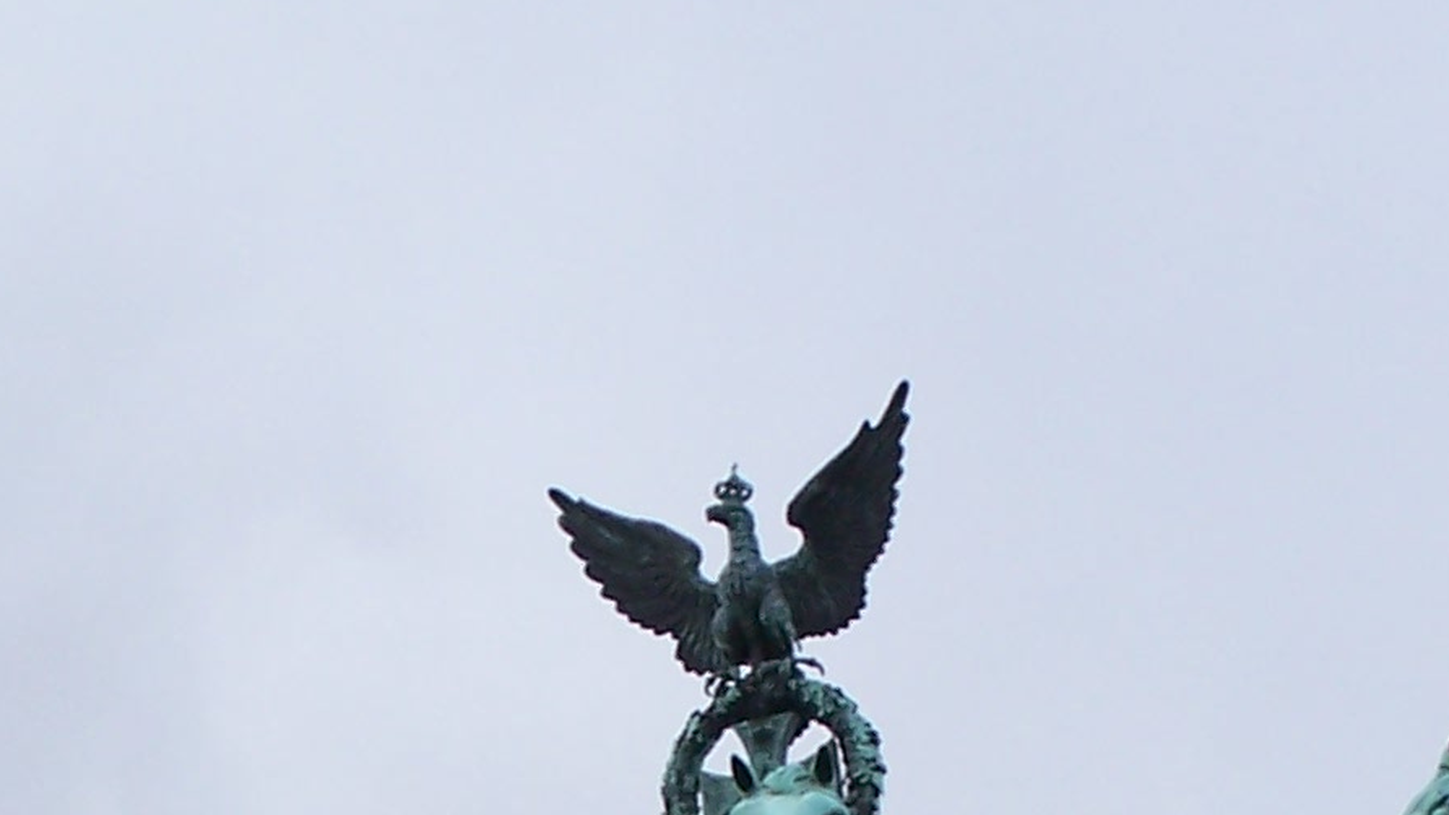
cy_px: 1424
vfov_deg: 4.7
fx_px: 9914
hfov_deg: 8.4
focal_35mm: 258
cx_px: 681
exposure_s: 1/400
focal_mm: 13.7
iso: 80
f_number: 3.2
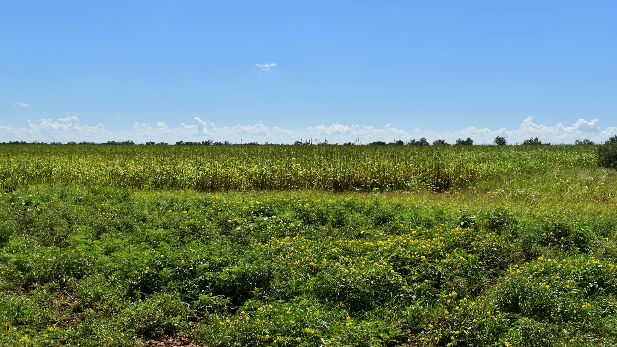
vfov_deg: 31.1
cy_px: 144
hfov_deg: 52.8
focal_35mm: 38
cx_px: 311
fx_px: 622
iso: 100
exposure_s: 1/320
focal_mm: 24
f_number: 9
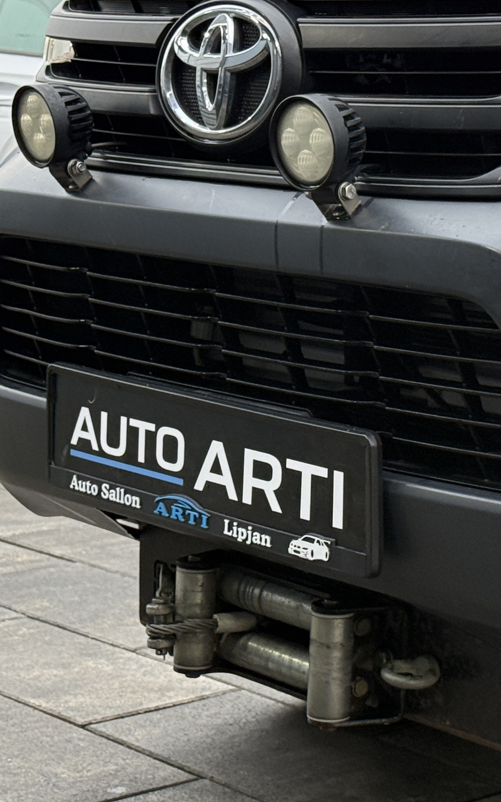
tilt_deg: -8.7
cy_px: 389
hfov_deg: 12.5
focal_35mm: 104
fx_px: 2272
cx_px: 393
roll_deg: +0.4
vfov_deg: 20.0
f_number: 1.78
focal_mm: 6.76
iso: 160
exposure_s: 1/100
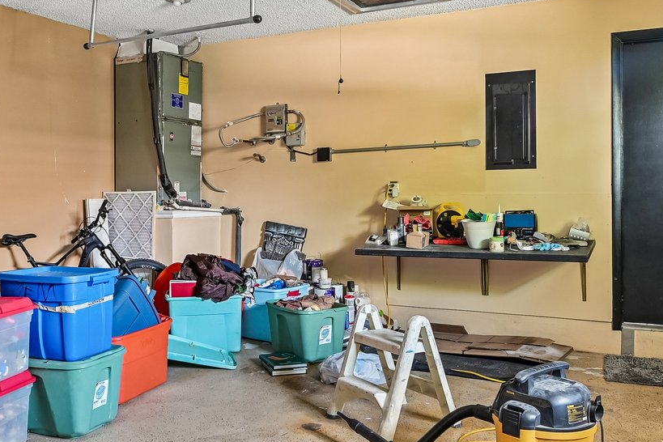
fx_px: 645
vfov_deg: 37.8
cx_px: 279
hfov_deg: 54.2
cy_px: 195
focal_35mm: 35
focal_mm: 14
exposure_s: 1/3.33
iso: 400
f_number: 7.1
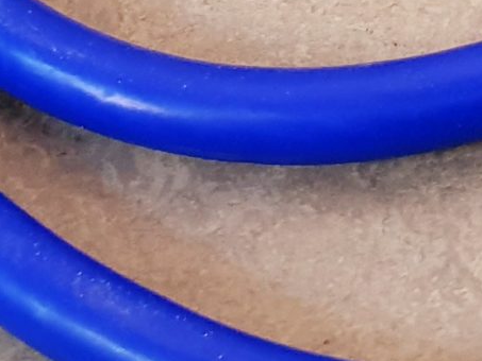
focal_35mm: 147
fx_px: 2047
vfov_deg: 9.3
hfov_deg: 12.8
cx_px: 680
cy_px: -418
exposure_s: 1/50
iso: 200
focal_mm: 4.3
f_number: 2.4
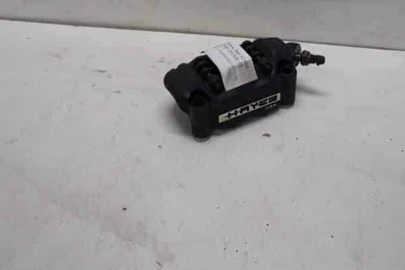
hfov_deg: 43.5
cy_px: 66
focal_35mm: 45
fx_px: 506
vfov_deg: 29.4
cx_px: 229
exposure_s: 1/60
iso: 125
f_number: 5
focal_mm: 18
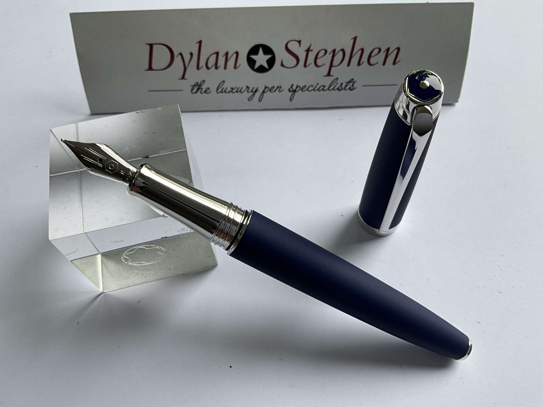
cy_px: 204
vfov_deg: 48.2
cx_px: 272
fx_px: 455
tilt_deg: -59.8
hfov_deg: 61.7
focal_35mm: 29
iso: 16
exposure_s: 1/136
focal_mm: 3
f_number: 1.8
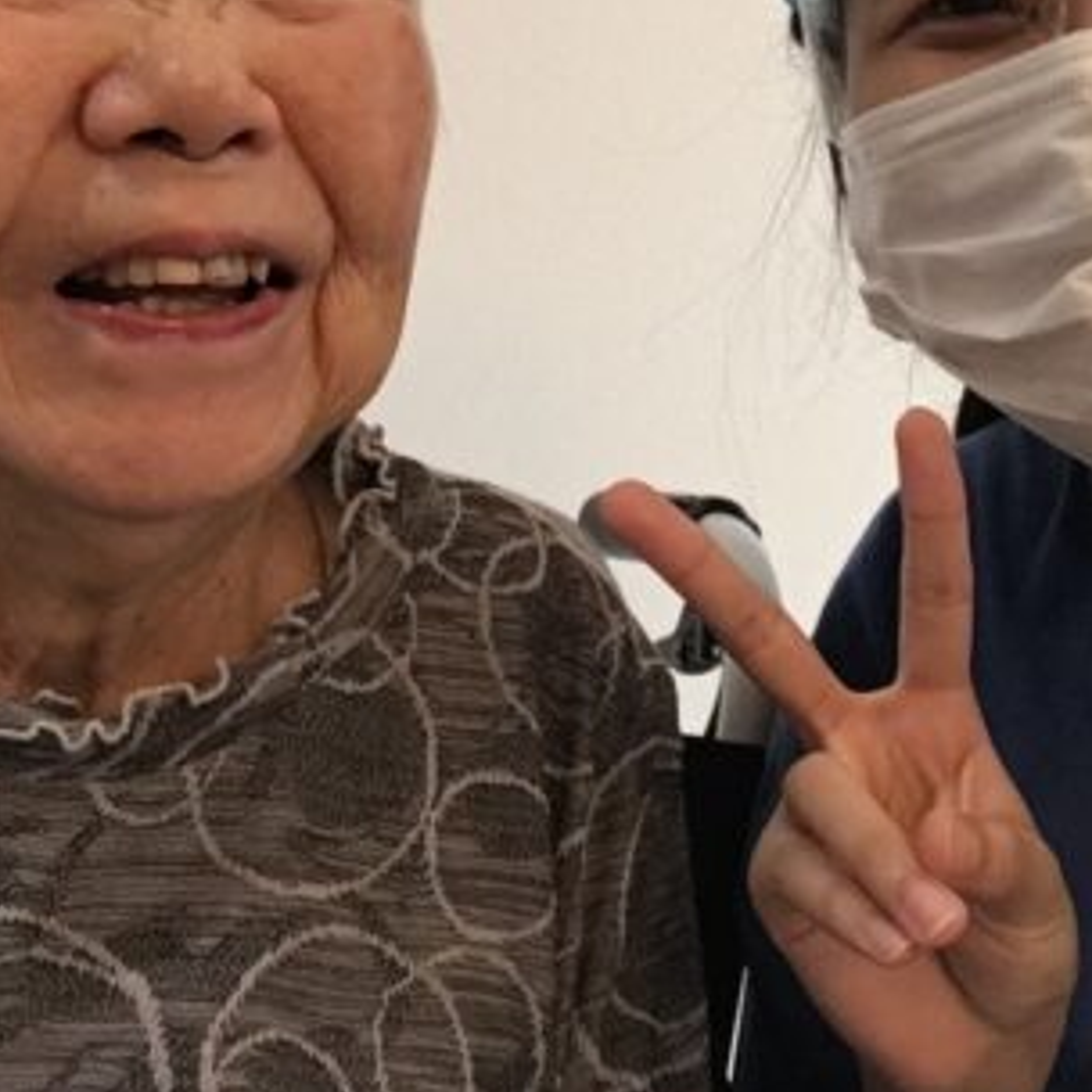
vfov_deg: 31.3
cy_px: 338
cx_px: 690
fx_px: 1927
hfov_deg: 31.5
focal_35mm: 54
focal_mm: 2.65
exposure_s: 1/30
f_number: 2.2
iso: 125
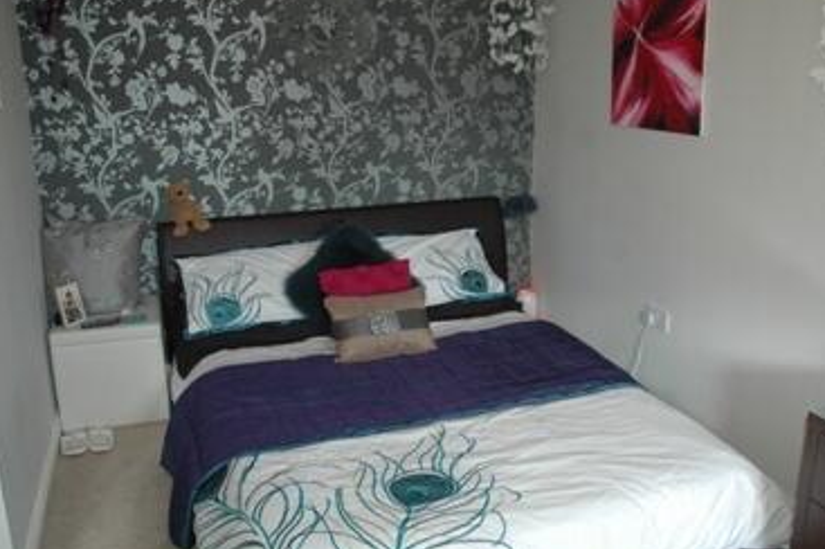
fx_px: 756
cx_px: 443
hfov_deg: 57.2
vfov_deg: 39.9
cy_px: 268
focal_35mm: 33
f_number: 4
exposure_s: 1/60
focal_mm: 18
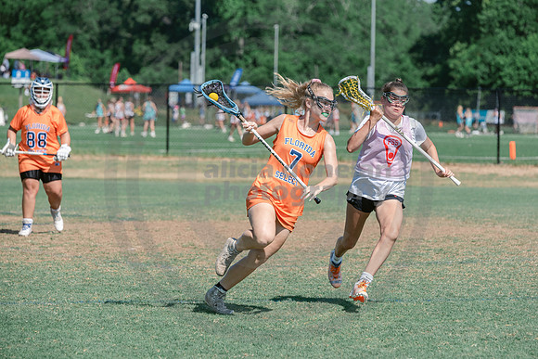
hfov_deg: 10.5
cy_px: 186
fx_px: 2939
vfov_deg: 7.0
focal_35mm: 197
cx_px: 283
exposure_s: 1/2000
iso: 400
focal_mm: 185
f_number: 5.6
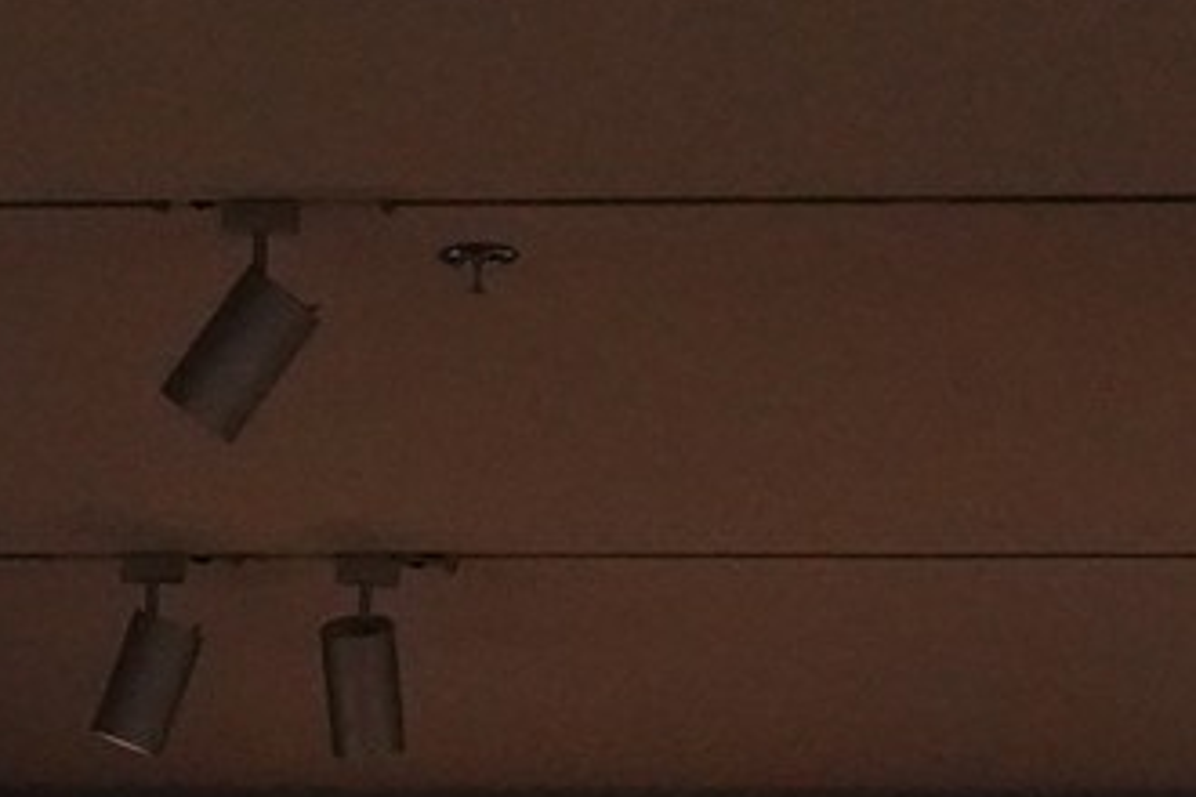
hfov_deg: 10.3
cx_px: 507
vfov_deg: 6.3
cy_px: 2391
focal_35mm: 200
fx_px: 6644
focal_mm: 33
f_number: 5.6
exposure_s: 1/100
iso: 8000
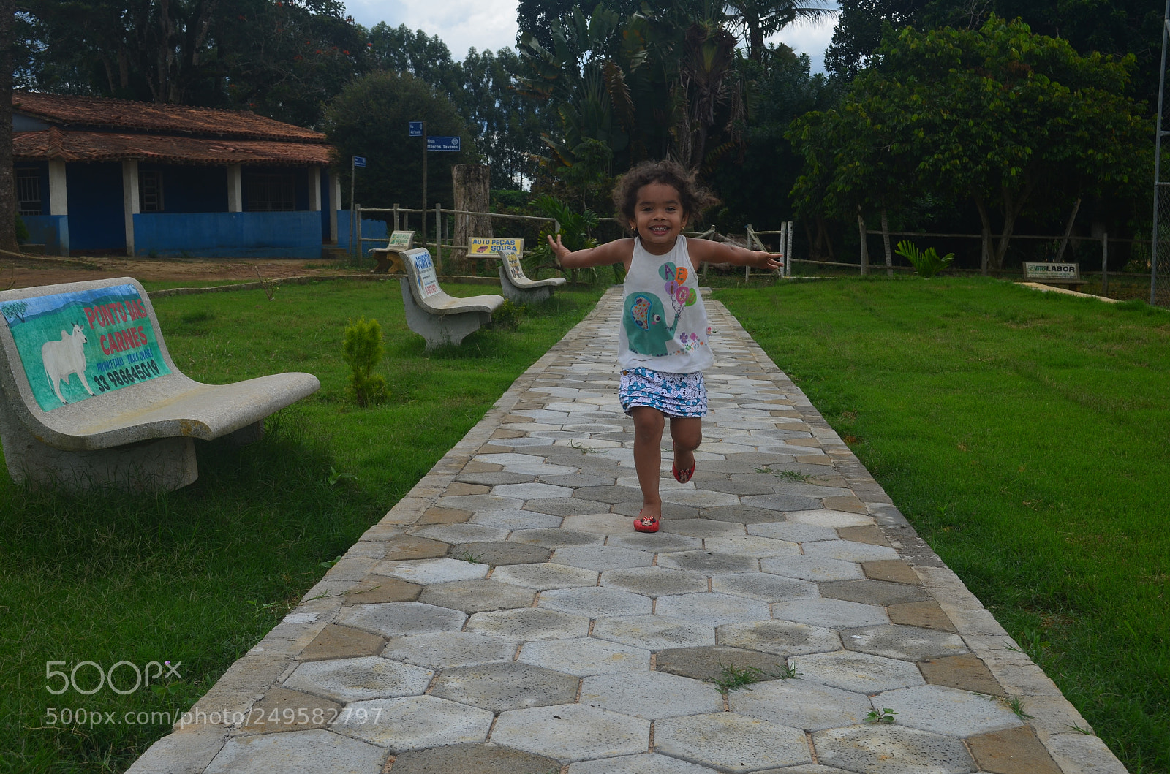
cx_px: 585
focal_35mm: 45
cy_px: 387
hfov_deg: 43.7
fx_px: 1459
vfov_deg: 29.7
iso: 100
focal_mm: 30
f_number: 10
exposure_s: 1/200
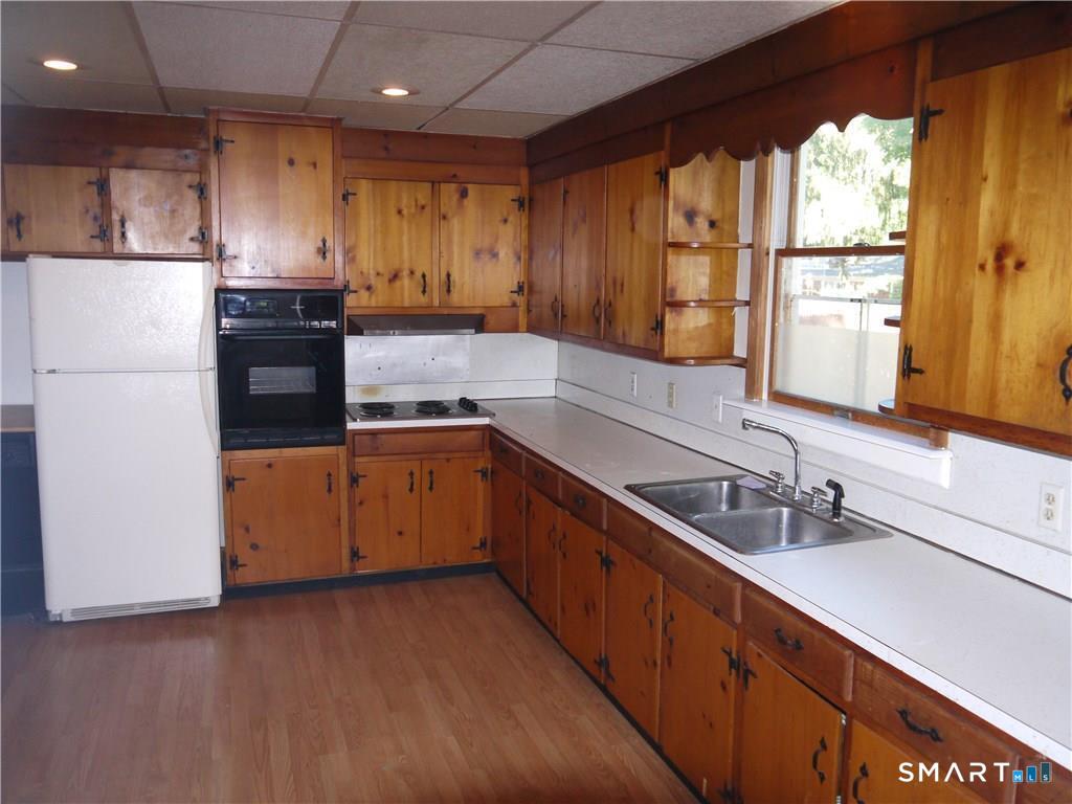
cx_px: 536
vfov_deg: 49.7
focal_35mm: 28
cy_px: 402
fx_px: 867
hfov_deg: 63.4
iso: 640
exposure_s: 1/125
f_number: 3.5
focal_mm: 14
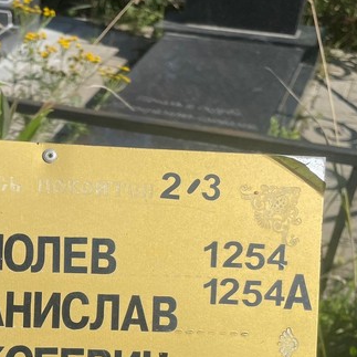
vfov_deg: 29.1
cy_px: 304
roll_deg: +1.2
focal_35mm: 57
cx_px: 31
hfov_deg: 28.8
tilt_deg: -39.5
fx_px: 665
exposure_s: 1/7299
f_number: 1.6
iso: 32
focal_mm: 4.2
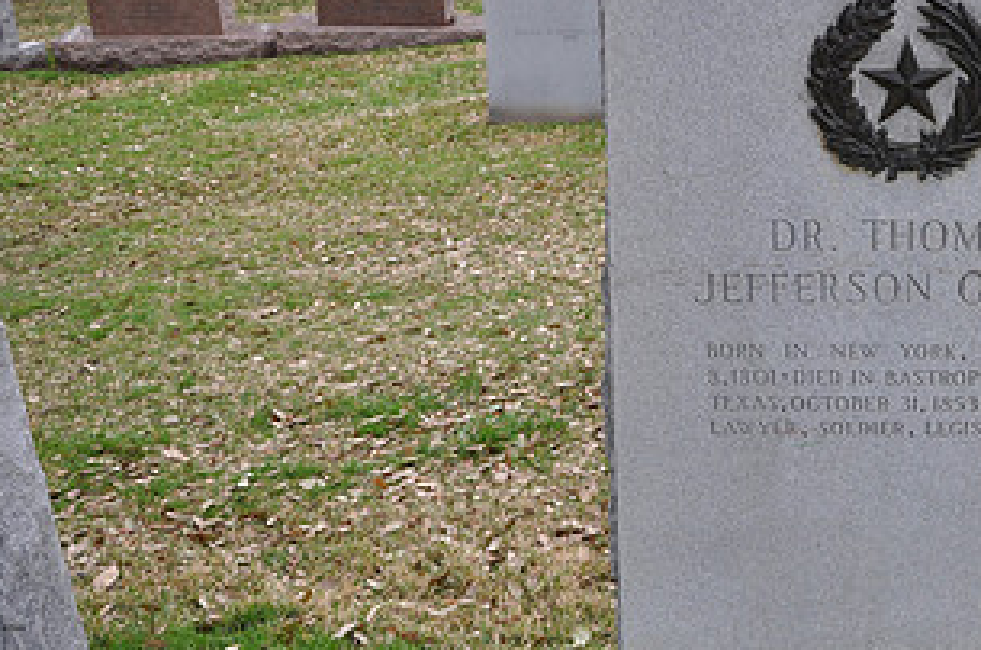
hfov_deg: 31.7
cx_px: 901
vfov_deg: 22.5
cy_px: 320
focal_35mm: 60
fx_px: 1630
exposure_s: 1/125
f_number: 5.6
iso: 280
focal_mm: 21
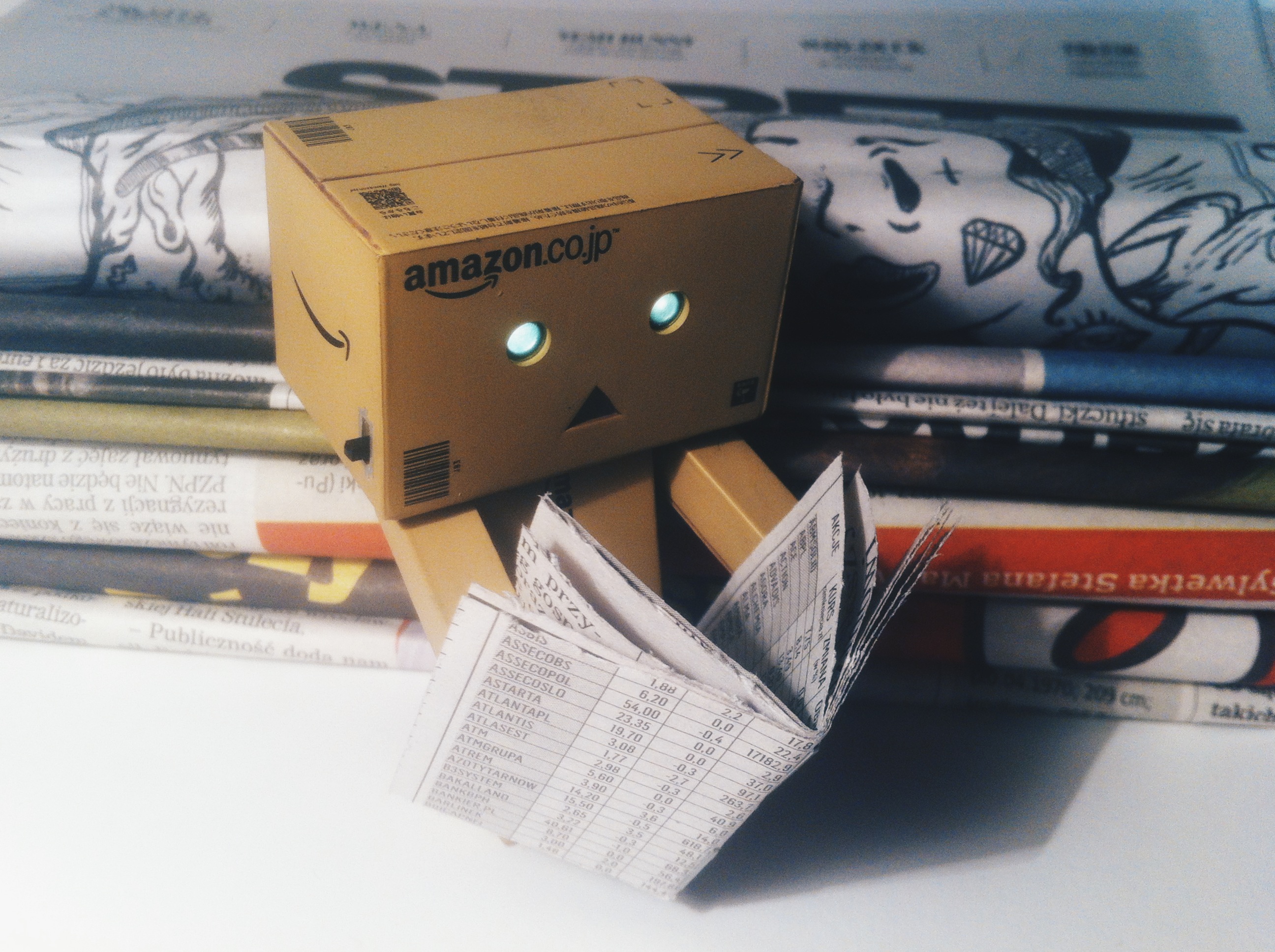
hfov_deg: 52.7
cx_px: 638
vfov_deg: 40.6
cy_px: 476
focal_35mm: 35
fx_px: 1287
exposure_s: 1/25
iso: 80
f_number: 2.8
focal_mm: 3.85
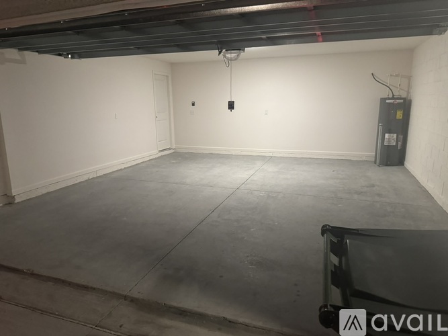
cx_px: 224
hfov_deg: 71.6
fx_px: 311
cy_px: 168
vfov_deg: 56.8
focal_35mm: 24
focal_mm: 6.86
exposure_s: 1/40
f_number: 1.78
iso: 800
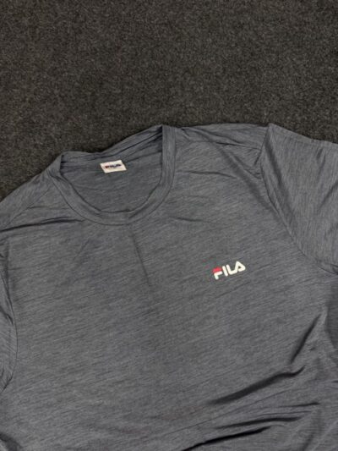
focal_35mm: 24
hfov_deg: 56.8
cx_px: 169
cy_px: 226
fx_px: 312
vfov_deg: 71.6
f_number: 1.78
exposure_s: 1/100
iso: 125
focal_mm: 6.76
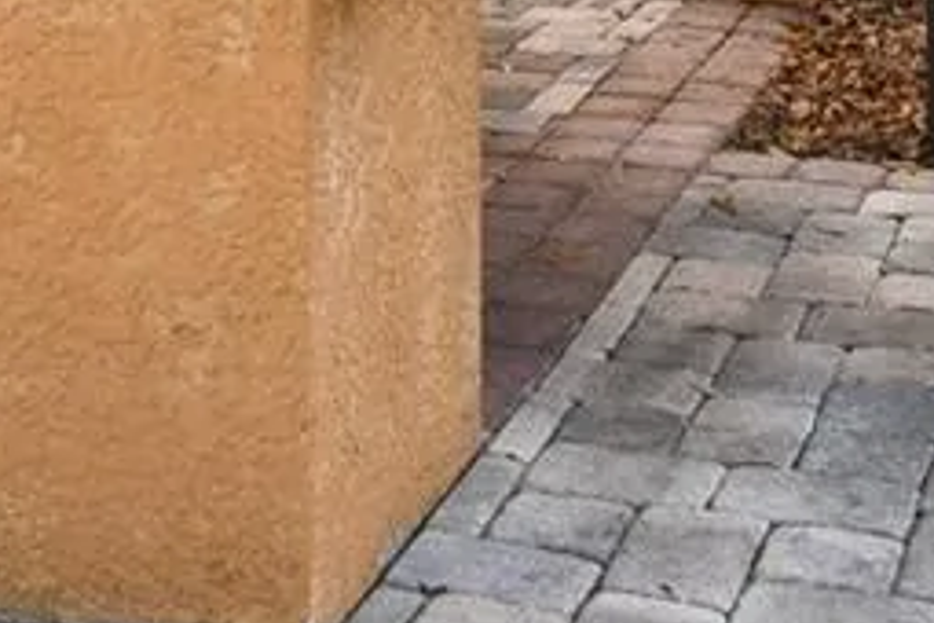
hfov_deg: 21.6
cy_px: -517
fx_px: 2439
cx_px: 359
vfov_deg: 13.1
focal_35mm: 94
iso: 100
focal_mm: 10
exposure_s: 1/40
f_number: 7.1
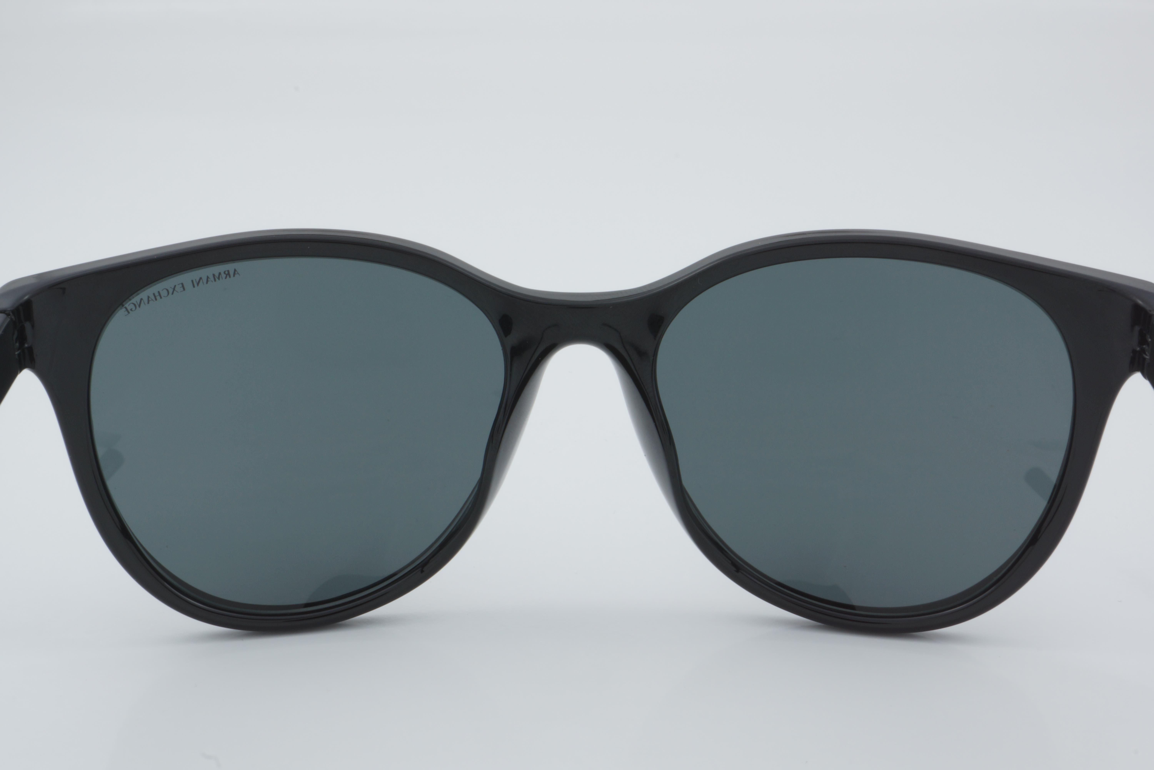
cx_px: 577
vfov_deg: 22.6
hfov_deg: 33.4
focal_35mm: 60
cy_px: 385
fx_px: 1923
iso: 100
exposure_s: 1/4
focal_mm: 40
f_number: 32
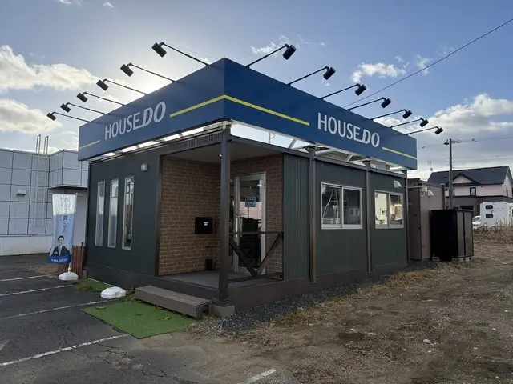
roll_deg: -0.7
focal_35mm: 24
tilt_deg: +4.5
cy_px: 192
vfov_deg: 56.8
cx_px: 256
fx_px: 356
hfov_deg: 71.6
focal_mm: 6.76
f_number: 1.78
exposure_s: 1/6173
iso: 125
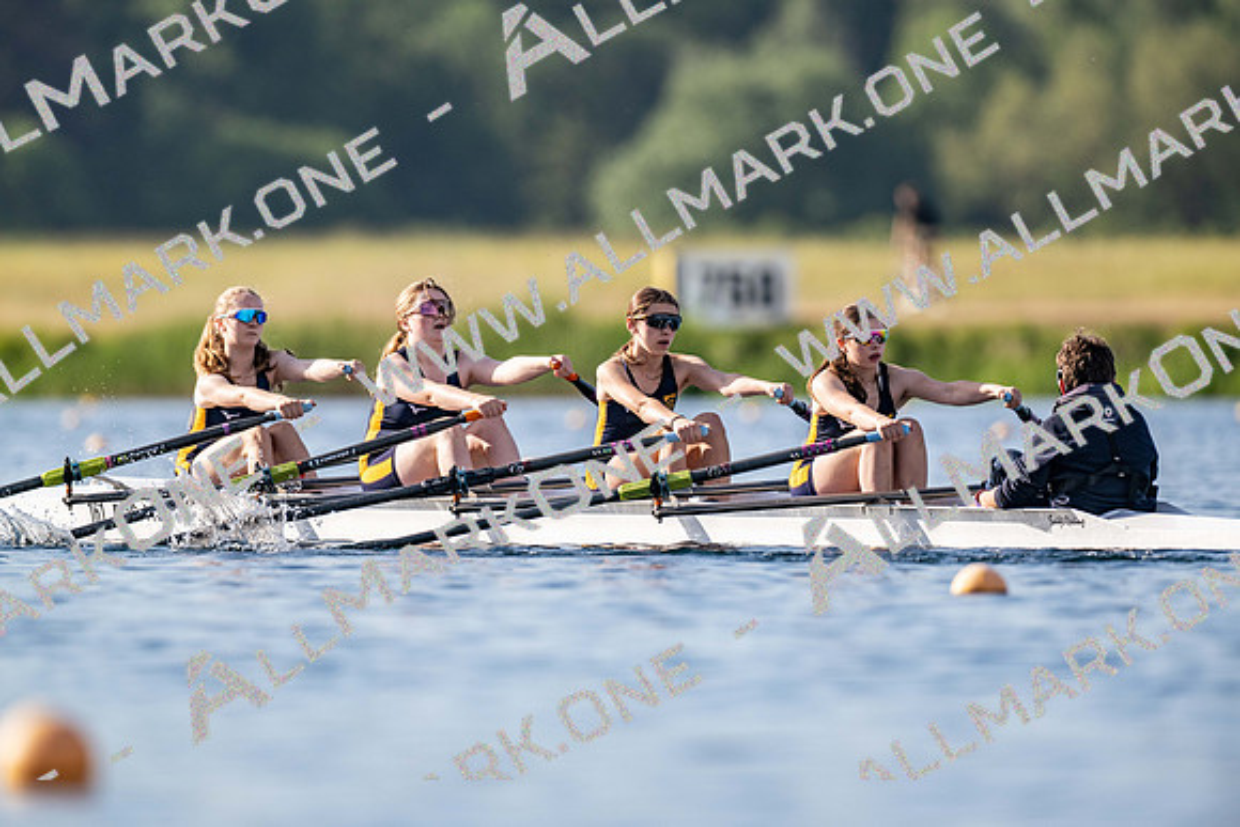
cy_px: 414
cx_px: 620
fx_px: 20671
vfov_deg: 2.3
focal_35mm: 600
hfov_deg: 3.4
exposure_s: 1/2500
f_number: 5
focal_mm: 600
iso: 400
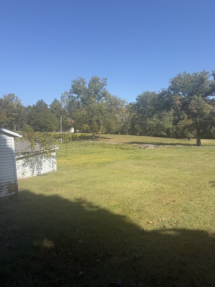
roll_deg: -1.0
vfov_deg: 71.6
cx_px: 108
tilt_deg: -3.2
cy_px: 144
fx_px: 199
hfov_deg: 56.8
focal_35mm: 24
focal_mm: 6.76
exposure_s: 1/3279
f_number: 1.78
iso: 80
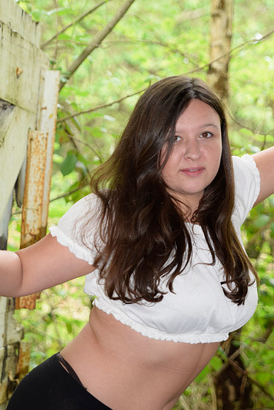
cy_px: 205
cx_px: 137
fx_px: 1198
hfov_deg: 13.0
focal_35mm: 105
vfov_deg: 19.5
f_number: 2.8
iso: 450
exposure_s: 1/60
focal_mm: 70
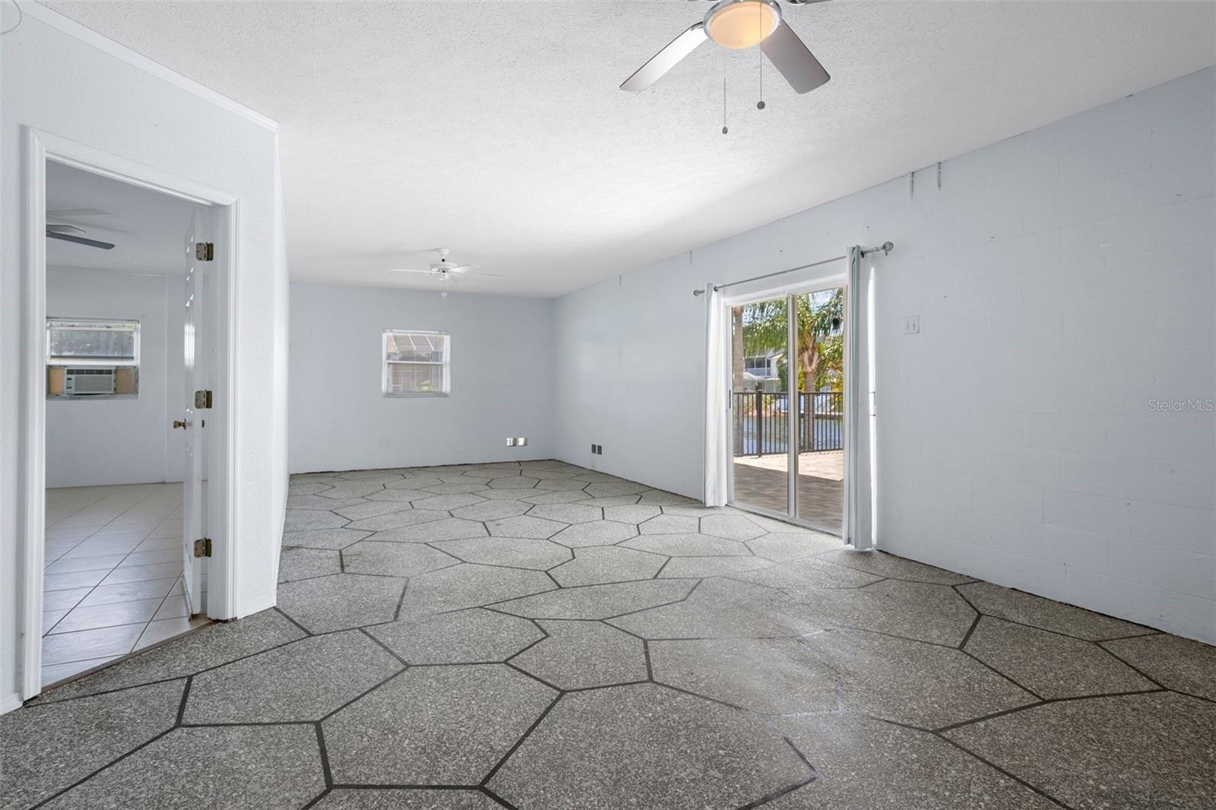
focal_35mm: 18
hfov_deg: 90.0
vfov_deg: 67.4
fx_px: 608
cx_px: 608
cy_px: 405
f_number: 8
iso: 320
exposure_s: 1/6
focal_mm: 18
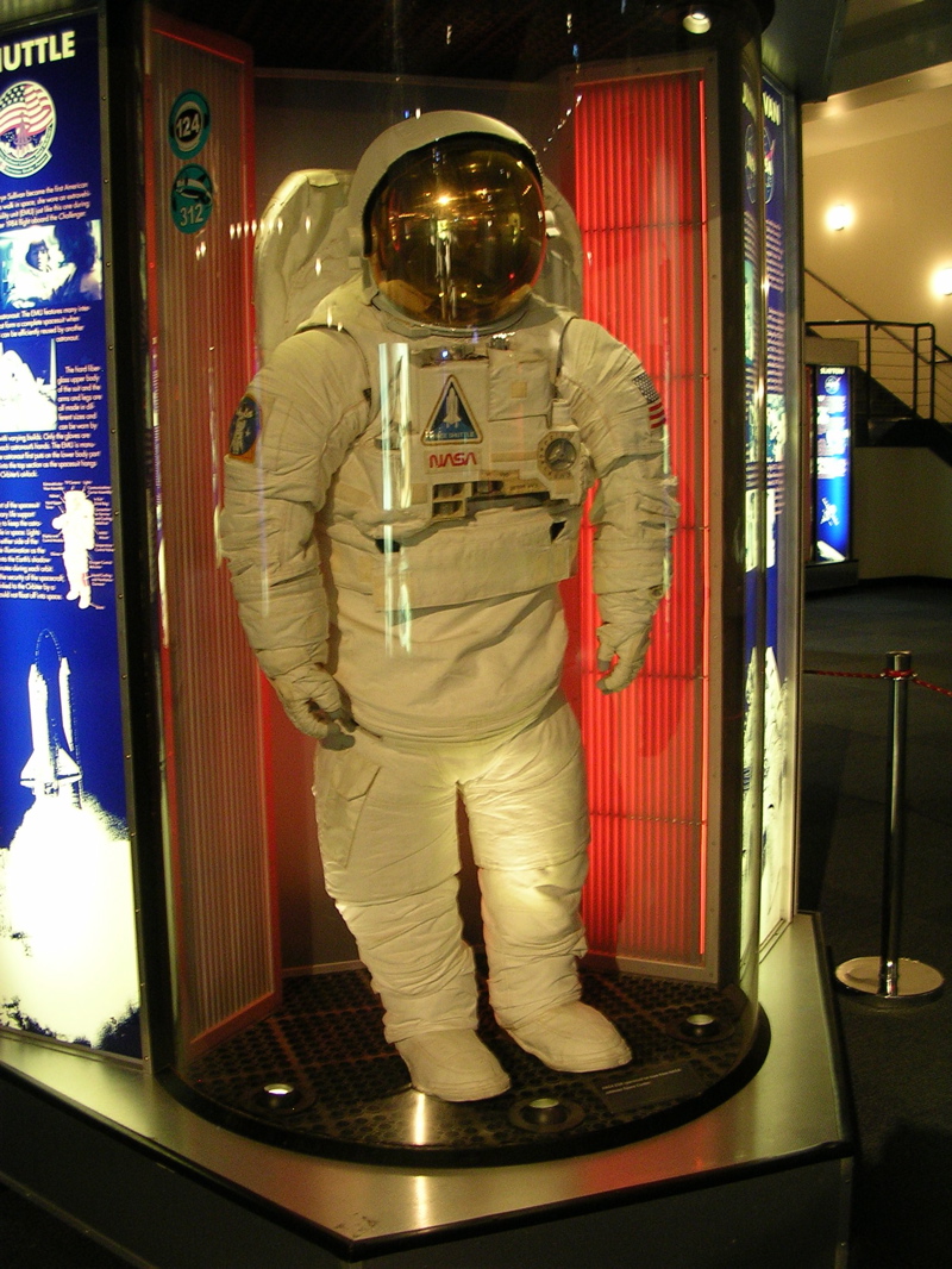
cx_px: 476
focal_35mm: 38
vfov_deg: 49.0
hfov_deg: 37.7
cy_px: 634
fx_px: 1393
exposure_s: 1/5.9
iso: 100
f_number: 2.8
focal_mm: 5.8
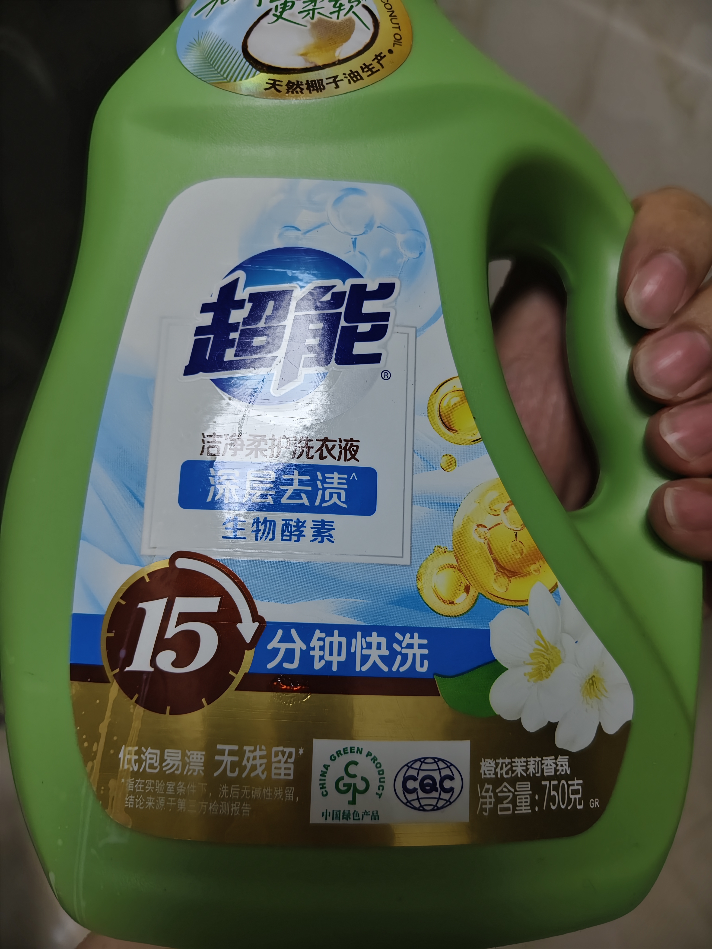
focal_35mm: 23
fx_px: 631
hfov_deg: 58.9
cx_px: 356
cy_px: 474
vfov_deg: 73.9
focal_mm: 5.56
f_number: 1.88
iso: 337
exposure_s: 1/100
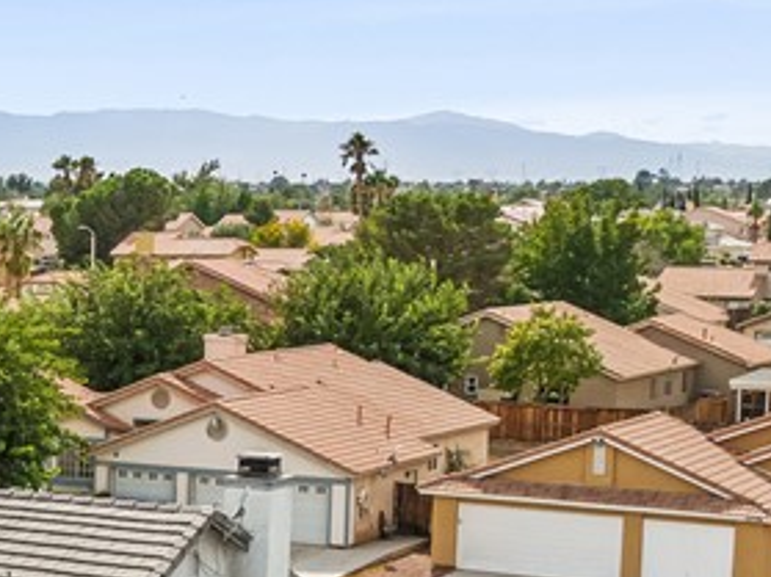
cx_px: -486
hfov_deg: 18.7
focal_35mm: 88
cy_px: 817
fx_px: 1959
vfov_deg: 15.7
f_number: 2.8
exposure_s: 1/2500
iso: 160
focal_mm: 12.29
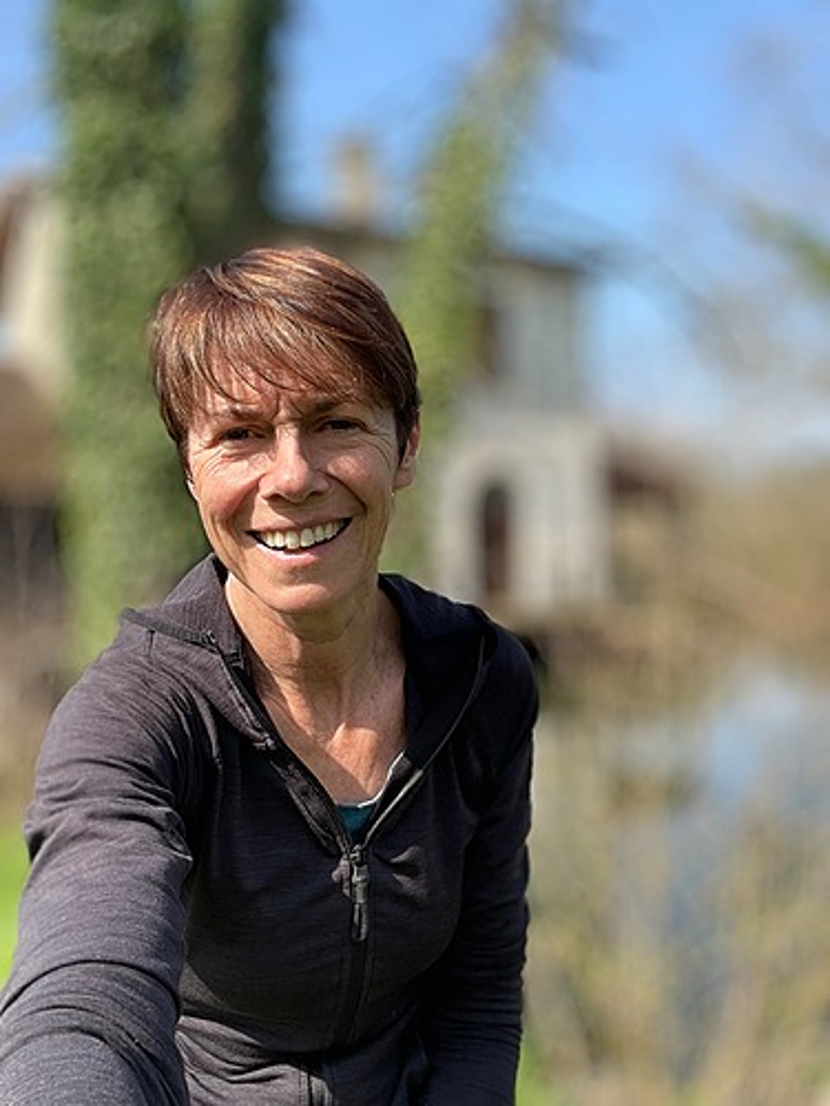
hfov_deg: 46.8
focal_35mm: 30
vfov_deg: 60.0
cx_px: 415
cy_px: 553
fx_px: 959
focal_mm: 2.71
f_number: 2.2
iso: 25
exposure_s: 1/563
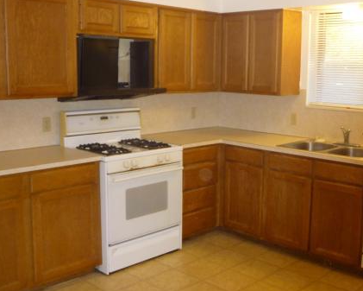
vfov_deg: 34.9
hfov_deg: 42.6
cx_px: 226
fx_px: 462
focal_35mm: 43
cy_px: 143
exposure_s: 1/30
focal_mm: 5.2
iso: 250
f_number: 3.3
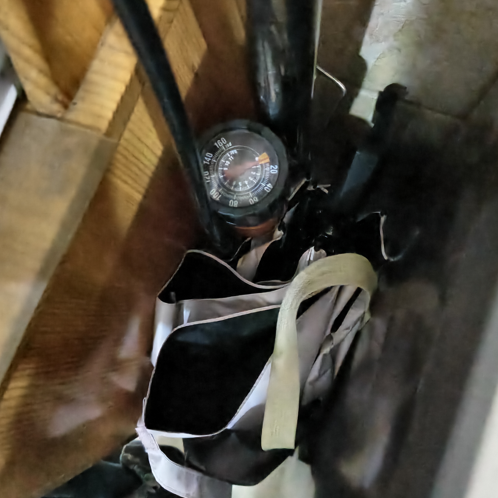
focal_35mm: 32
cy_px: 206
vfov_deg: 50.9
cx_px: 277
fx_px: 521
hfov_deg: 51.0
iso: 4150
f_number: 1.88
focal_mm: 5.56
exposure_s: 1/100
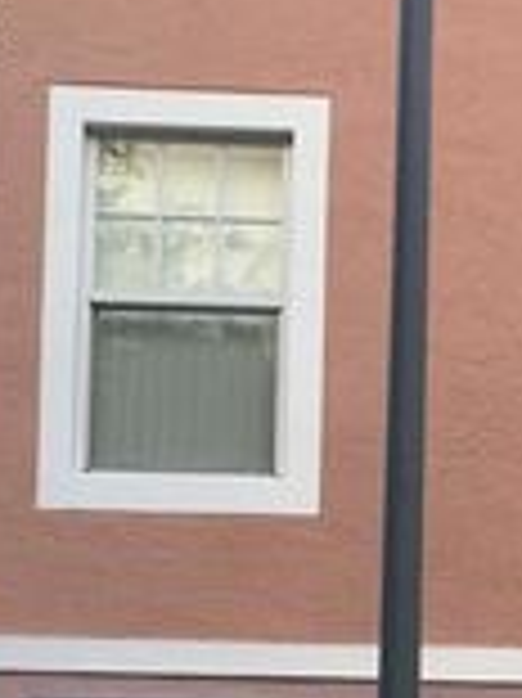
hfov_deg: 11.6
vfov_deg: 15.3
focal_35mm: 125
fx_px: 2517
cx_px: 639
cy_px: 781
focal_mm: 4.15
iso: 32
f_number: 2.2
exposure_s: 1/60
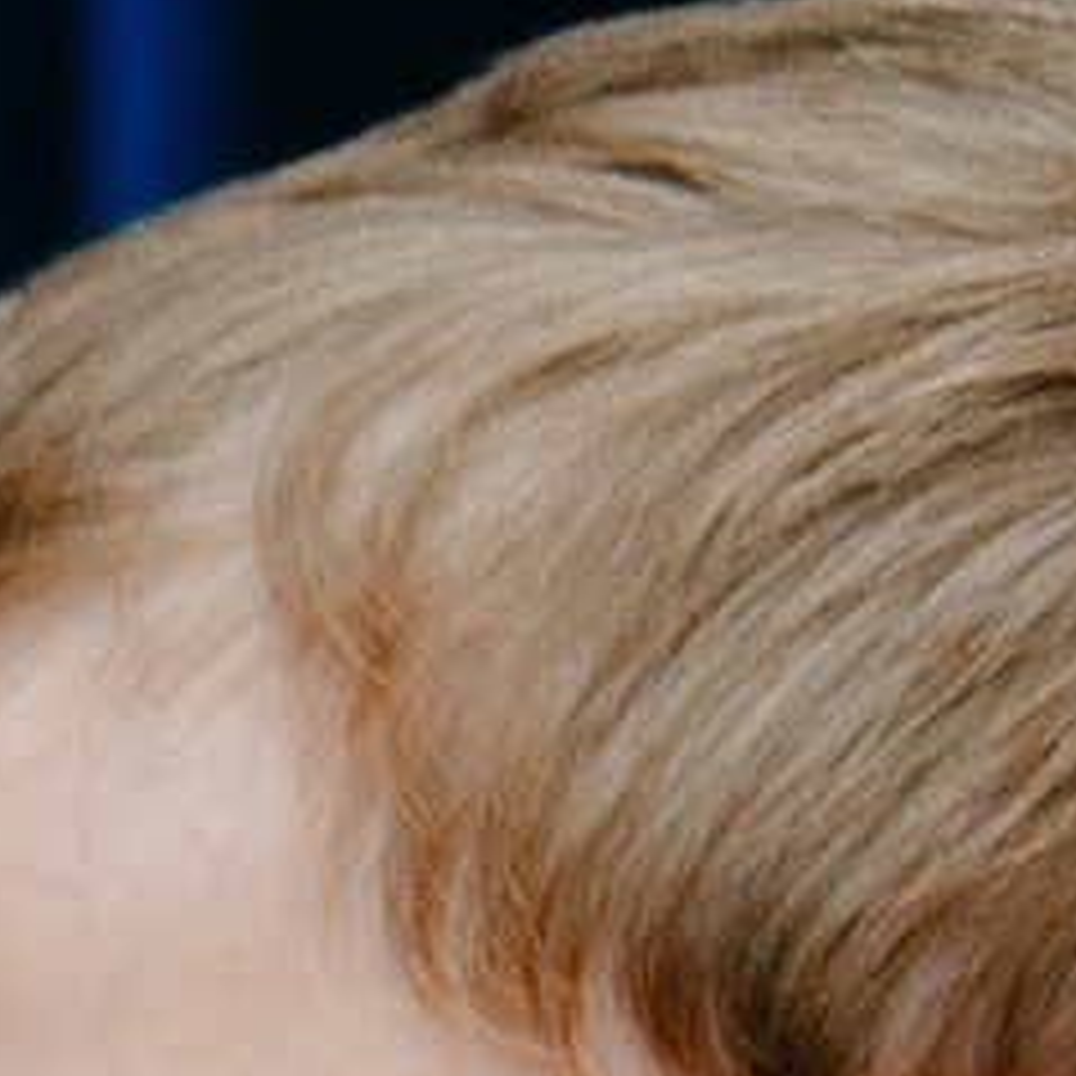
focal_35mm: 515
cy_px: 3362
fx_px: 18111
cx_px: -4782
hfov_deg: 3.1
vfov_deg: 3.3
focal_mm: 52
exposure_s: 1/160
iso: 250
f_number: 4
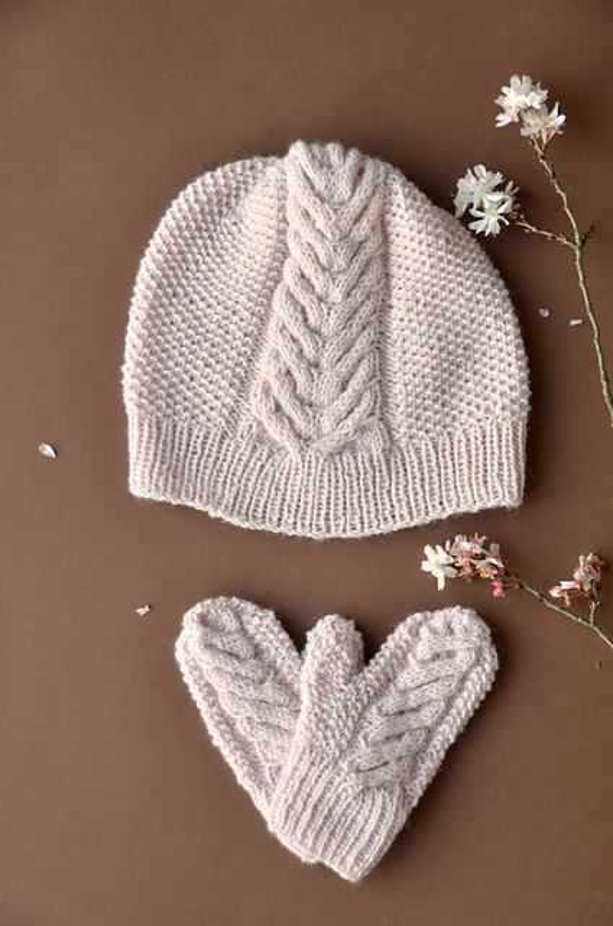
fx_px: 2001
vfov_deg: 26.0
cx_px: 306
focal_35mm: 78
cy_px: 463
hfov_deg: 17.4
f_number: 4.8
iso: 450
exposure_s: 1/60
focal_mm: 52
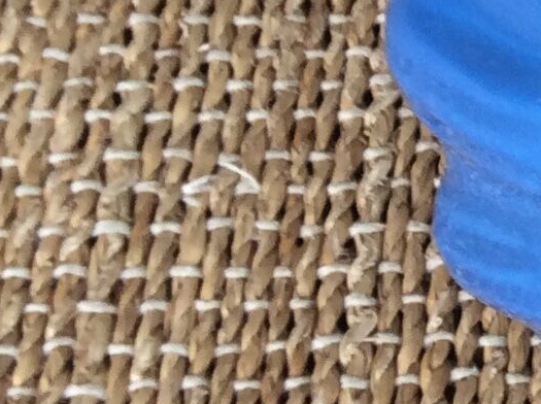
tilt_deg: -52.6
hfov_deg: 11.8
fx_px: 2465
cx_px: 897
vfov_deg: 9.3
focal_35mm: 158
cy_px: 4
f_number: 2.4
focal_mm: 3.3
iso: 50
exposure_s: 1/25
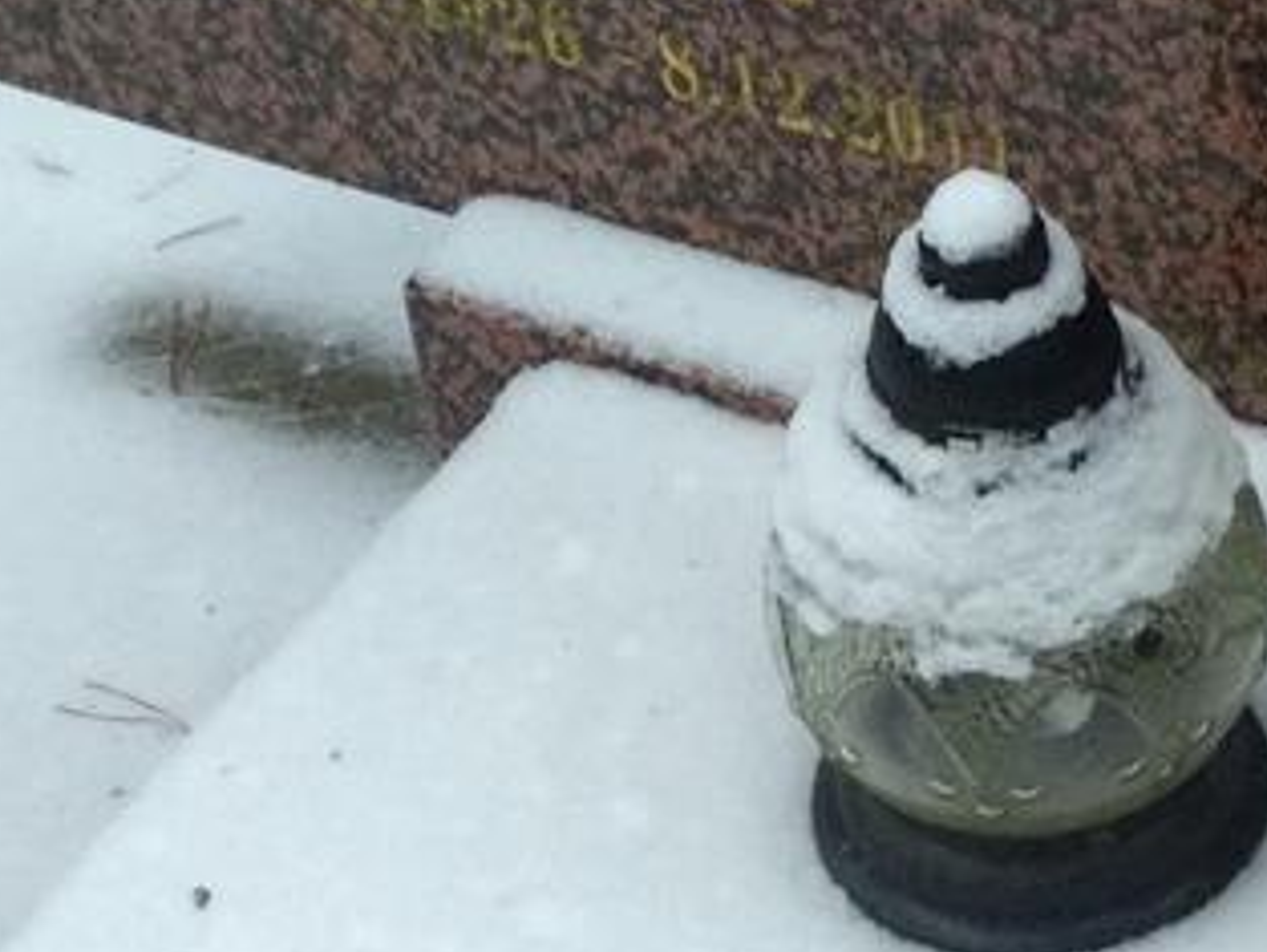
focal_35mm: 133
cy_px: 316
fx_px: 4870
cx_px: 1490
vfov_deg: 11.1
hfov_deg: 14.4
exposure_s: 1/40
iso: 640
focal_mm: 5.99
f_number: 2.6
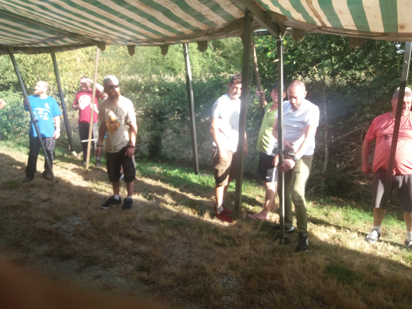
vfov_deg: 49.7
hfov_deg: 63.4
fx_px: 333
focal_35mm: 28
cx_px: 206
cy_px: 154
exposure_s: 1/178
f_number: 1.9
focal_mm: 3.7
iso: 64
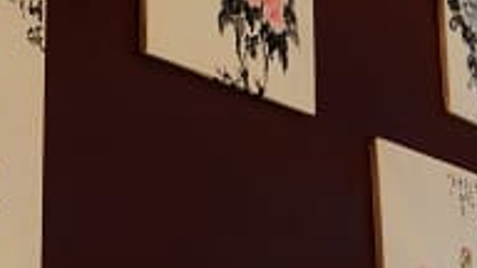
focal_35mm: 124
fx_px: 1562
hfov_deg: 17.3
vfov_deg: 9.8
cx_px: 189
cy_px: 20
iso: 3200
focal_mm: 27
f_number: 3.8
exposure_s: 1/40
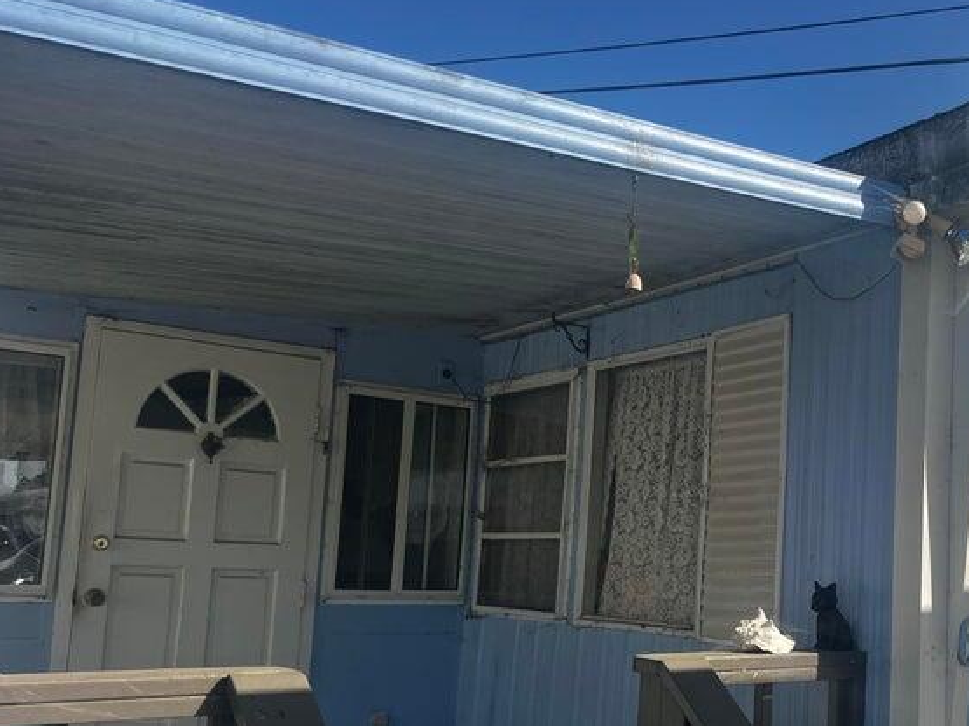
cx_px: 727
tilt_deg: +4.1
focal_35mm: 40
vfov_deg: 35.7
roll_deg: -1.4
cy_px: 454
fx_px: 1119
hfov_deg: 45.2
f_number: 1.5
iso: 50
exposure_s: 1/2762
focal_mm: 5.7
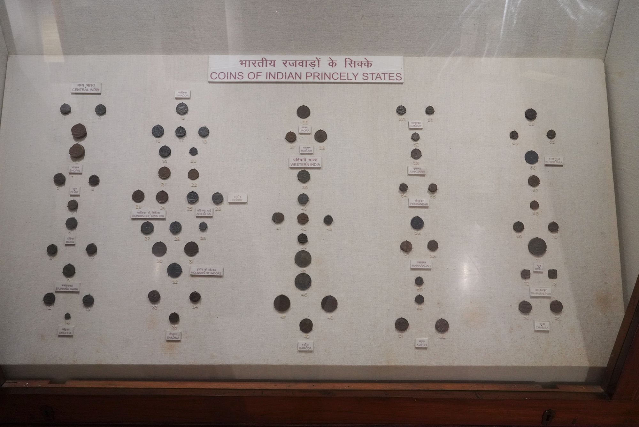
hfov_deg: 73.7
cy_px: 214
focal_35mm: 24
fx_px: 426
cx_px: 320
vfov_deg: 53.1
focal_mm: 24
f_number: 9
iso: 3200
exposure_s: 1/80
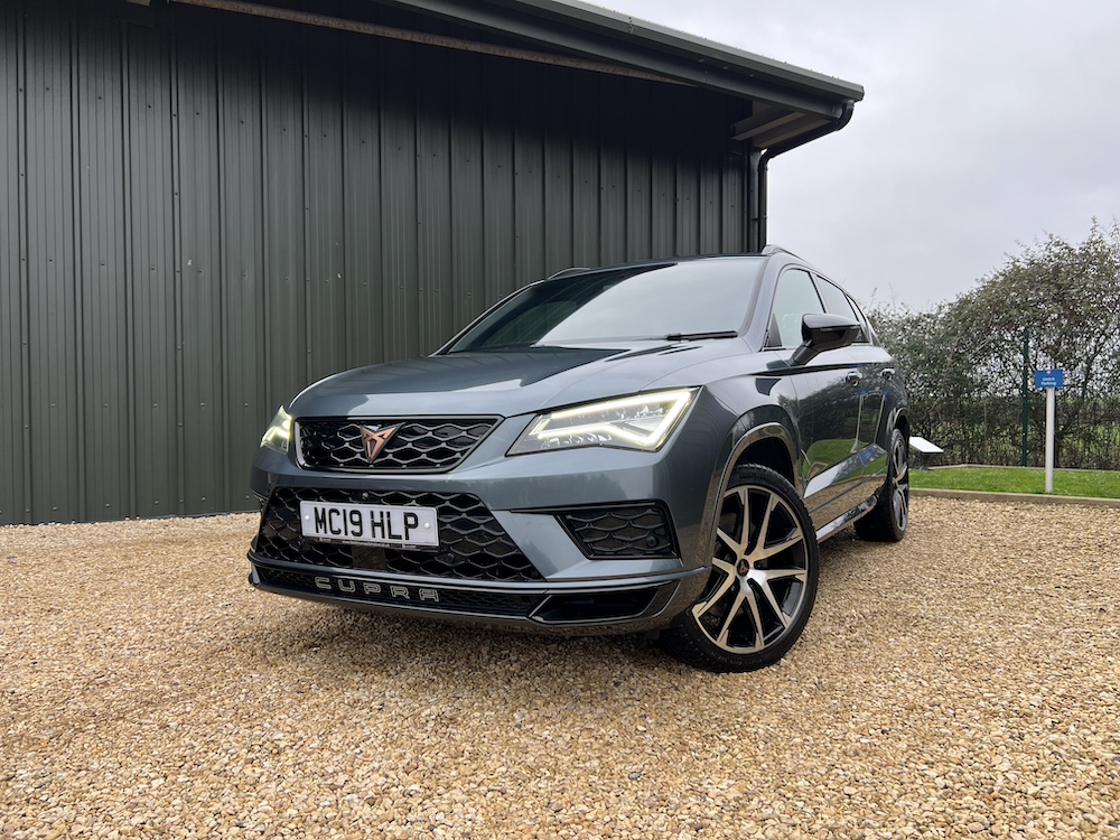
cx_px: 560
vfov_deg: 53.1
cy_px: 420
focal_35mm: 26
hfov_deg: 67.3
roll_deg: +1.4
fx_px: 841
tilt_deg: -1.6
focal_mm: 5.7
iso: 40
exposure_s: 1/127
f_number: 1.5
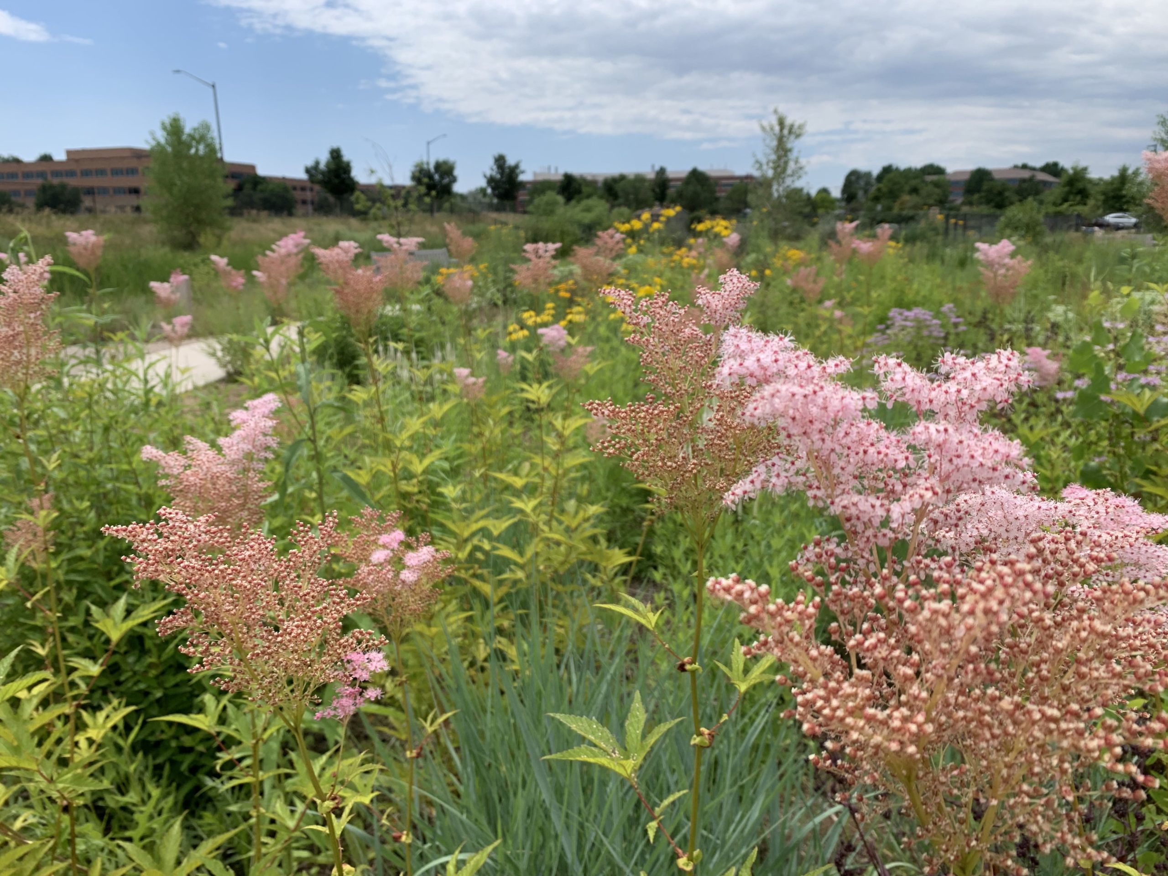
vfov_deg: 53.1
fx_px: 877
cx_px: 584
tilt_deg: -11.2
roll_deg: +0.8
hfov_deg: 67.3
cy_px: 438
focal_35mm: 26
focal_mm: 4.25
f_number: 1.8
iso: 25
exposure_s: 1/2160
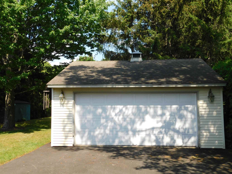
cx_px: 116
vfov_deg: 39.7
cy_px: 87
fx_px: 241
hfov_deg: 51.4
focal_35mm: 36
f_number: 3.5
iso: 125
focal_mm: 6.3
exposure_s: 1/640
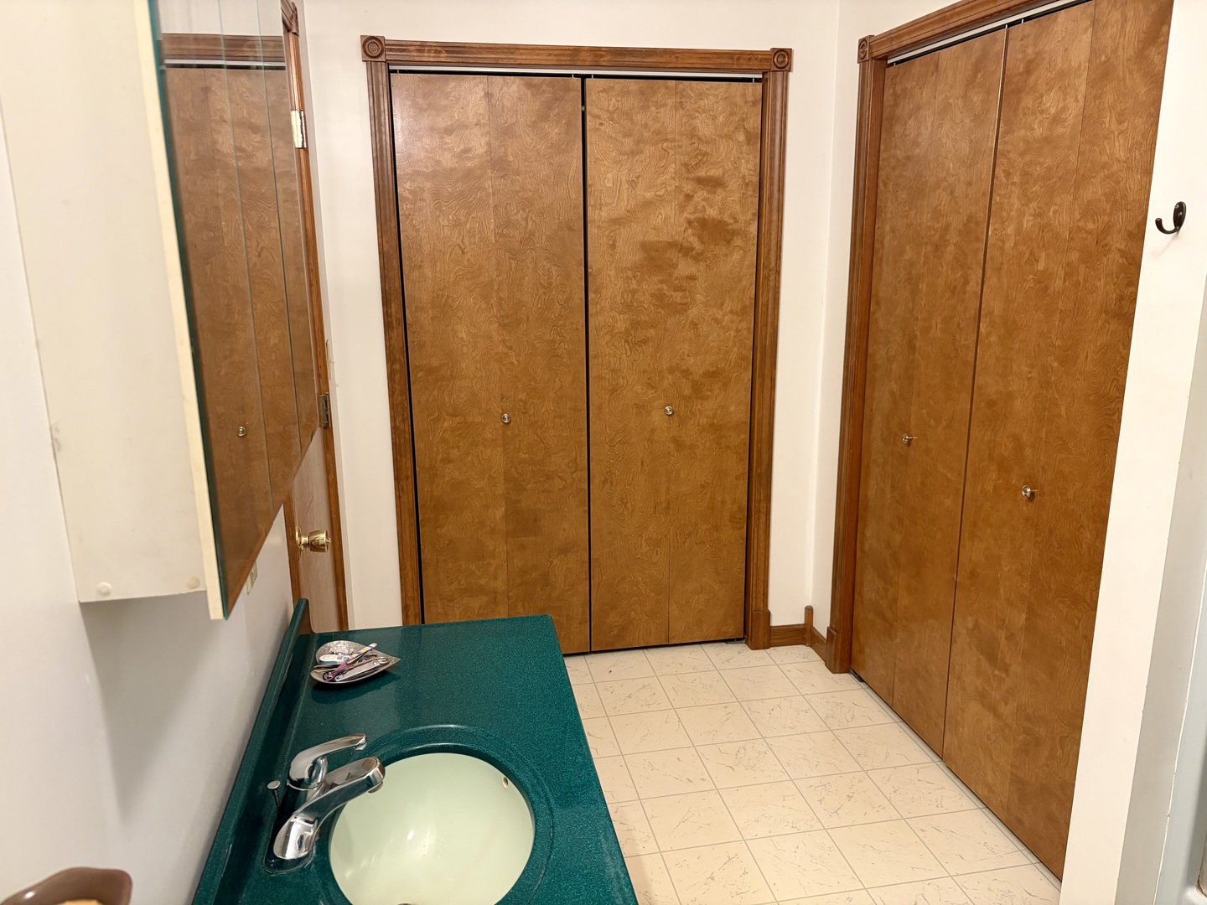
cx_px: 604
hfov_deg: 67.3
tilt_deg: -13.6
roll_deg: +0.1
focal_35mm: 26
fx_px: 907
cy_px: 452
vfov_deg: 53.1
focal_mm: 5.96
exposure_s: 1/60
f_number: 1.6
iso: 250
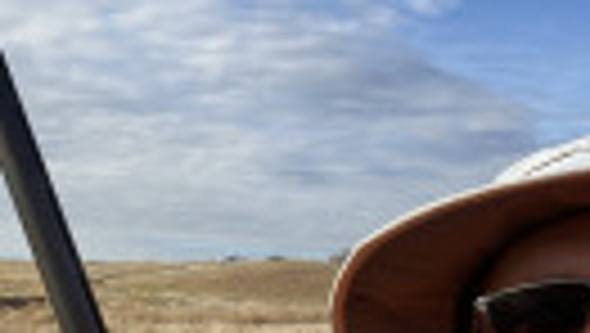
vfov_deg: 16.9
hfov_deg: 29.6
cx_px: 140
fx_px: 1096
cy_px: 324
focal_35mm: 70
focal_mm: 2.71
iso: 25
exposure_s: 1/806
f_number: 2.2
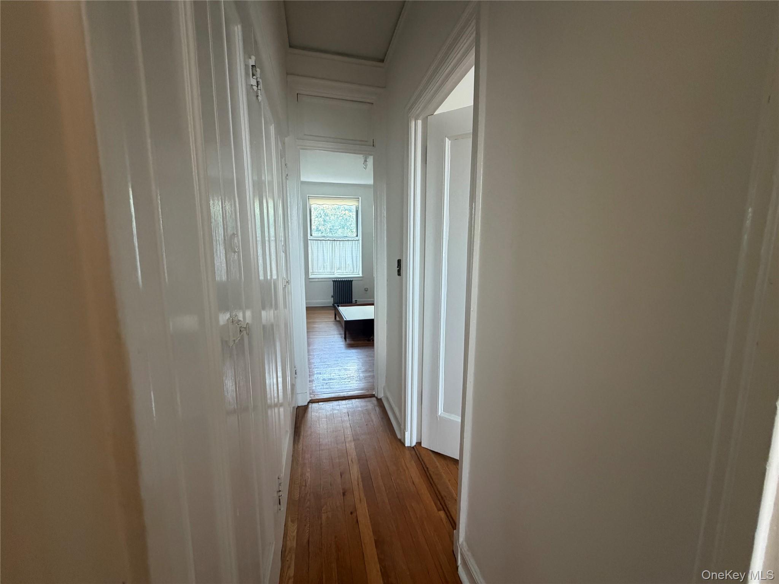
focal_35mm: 14
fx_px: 315
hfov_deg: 102.1
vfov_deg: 85.7
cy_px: 292
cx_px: 390
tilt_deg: -7.7
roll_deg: -0.7
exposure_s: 1/102
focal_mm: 2.22
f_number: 2.2
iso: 320
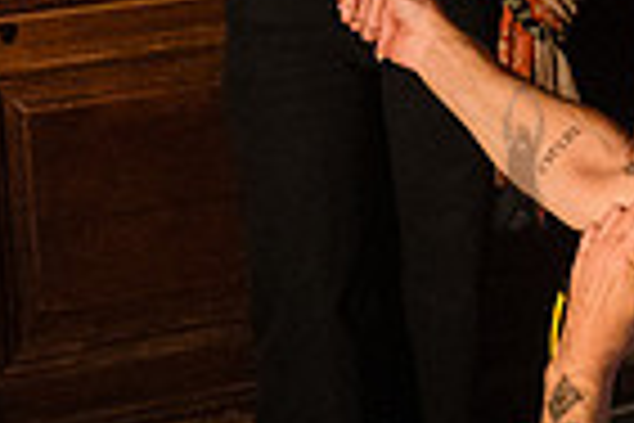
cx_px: 517
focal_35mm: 107
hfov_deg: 18.9
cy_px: -284
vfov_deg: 12.0
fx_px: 1884
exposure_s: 1/125
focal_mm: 26
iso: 10000
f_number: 2.8
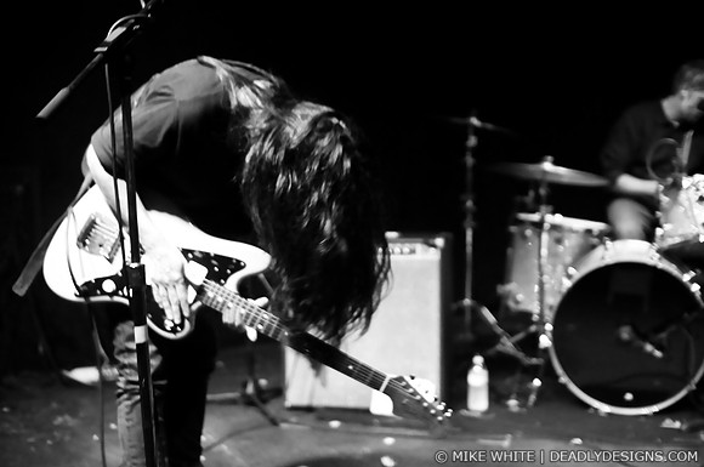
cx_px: 352
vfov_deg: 29.8
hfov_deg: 43.7
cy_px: 234
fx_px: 879
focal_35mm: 45
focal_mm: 30
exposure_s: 1/60
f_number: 1.8
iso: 1000
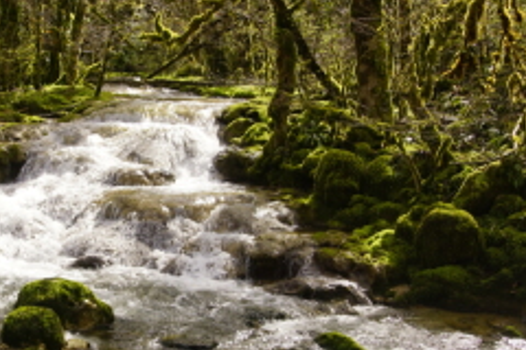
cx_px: 140
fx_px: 877
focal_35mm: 60
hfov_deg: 32.8
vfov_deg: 22.6
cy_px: 170
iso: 320
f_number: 9
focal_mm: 24
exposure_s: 1/160
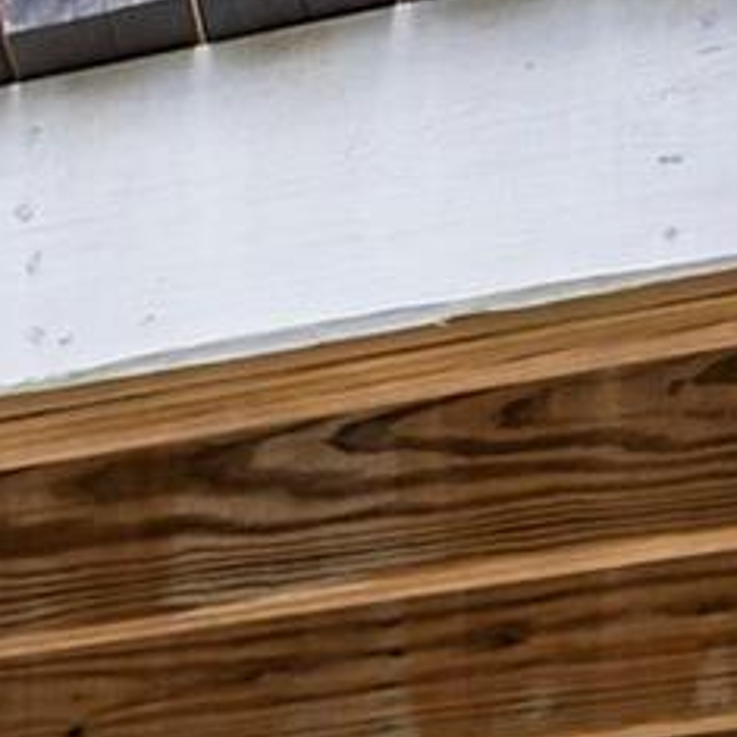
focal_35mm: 126
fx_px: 3035
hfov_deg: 13.3
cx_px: -282
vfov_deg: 10.5
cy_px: 2086
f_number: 13
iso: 125
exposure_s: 1/80
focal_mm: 17
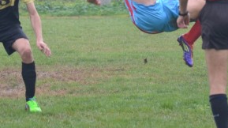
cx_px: 96
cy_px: -21
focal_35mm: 574
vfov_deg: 2.1
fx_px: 3467
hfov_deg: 3.8
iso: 720
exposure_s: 1/500
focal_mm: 160
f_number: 5.3
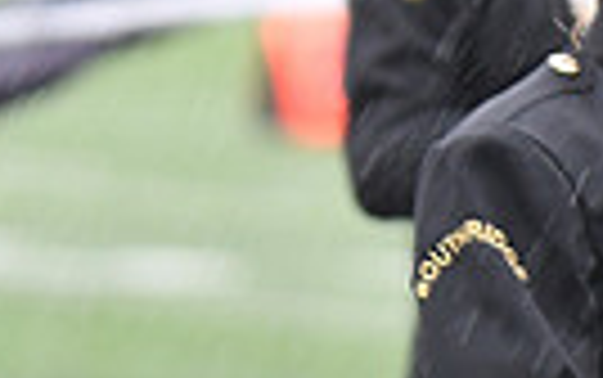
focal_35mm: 1325
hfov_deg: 1.6
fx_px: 21793
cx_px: -414
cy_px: -470
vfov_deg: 1.0
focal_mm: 200
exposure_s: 1/250
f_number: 4
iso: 1000
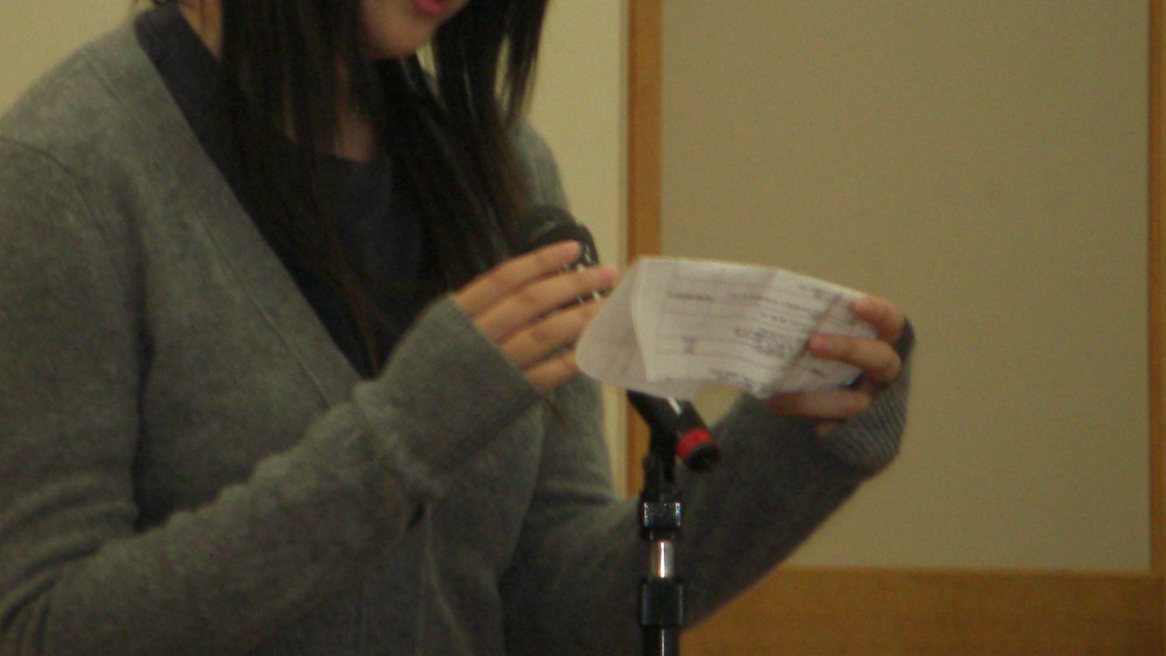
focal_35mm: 375
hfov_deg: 5.8
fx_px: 11596
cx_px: 565
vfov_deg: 3.2
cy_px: 137
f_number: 4.7
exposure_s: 1/60
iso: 200
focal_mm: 34.7
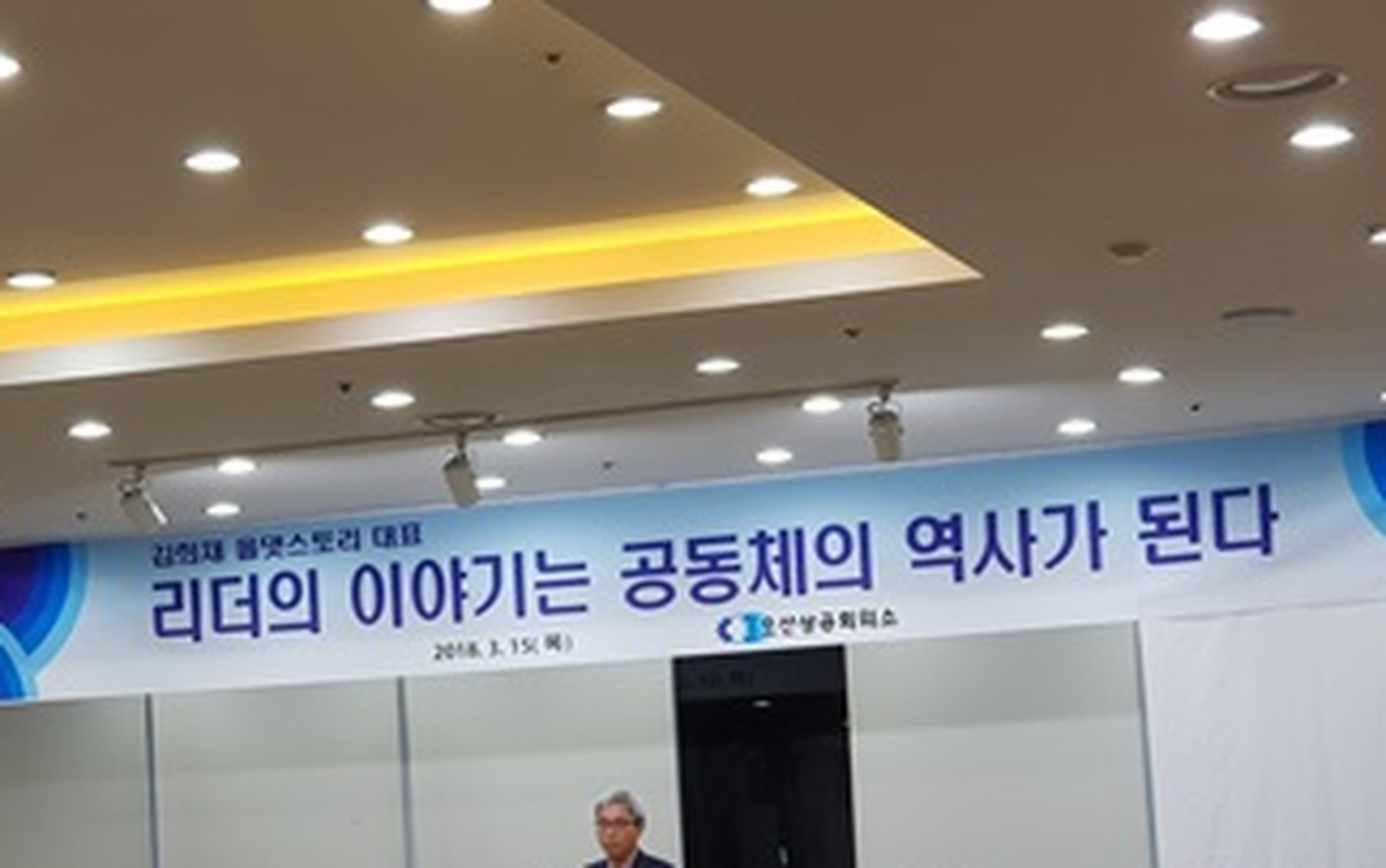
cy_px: 703
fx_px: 3213
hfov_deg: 24.3
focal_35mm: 85
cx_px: 599
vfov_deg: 15.3
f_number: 2.4
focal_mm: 6
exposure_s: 1/30
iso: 125
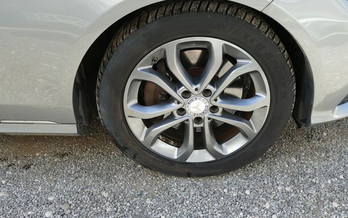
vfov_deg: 33.5
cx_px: 195
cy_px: 86
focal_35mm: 38
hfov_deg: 51.4
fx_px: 360
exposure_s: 1/250
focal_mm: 11.6
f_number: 3
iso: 125
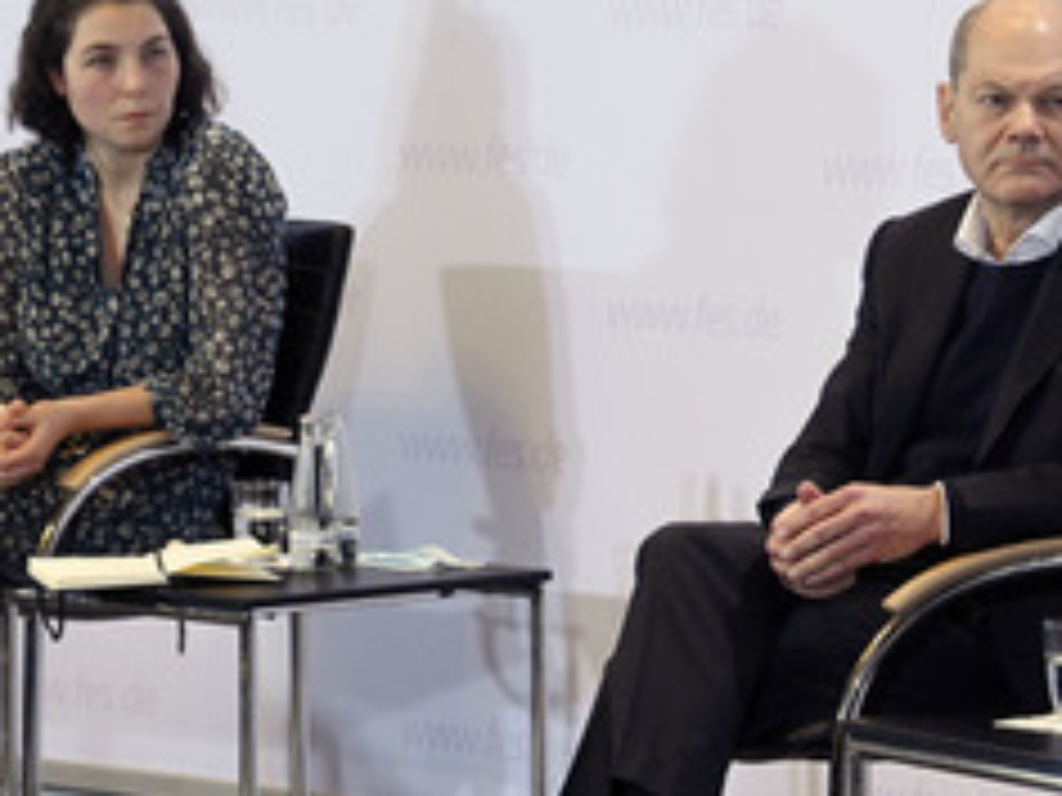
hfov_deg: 9.0
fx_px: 6749
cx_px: 497
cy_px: 495
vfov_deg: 6.8
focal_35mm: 220
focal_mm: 120
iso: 6400
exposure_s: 1/500
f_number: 6.3
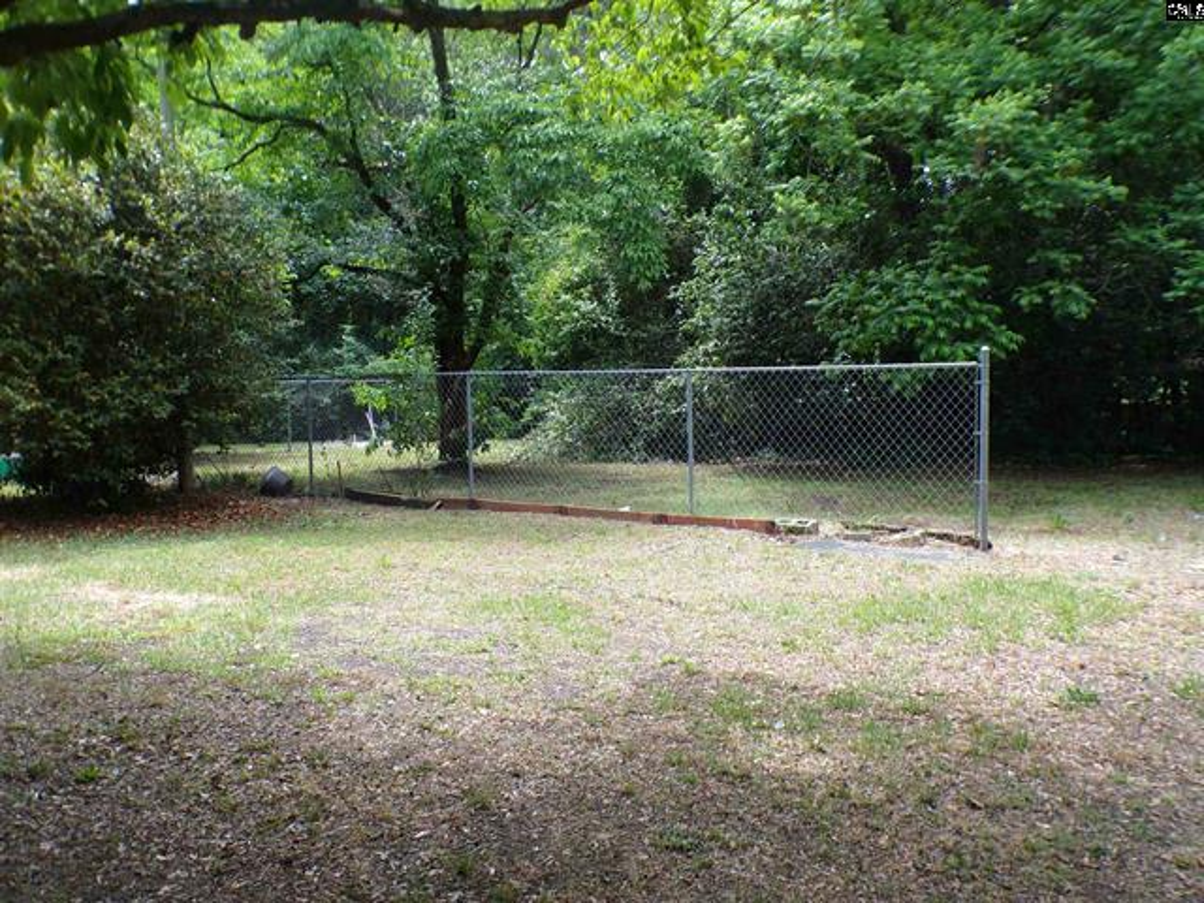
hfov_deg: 56.8
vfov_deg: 44.2
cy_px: 452
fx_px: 1113
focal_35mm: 32
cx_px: 602
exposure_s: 1/200
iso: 100
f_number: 3.2
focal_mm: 5.8
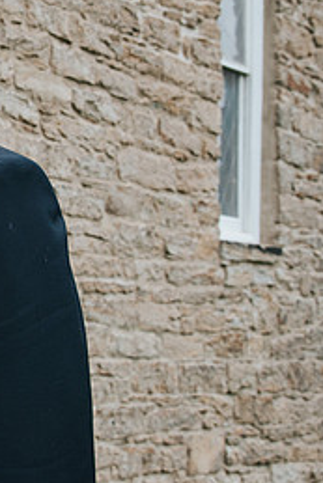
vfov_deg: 23.7
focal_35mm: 85
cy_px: 143
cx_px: -217
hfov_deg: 14.5
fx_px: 1142
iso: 400
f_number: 7.1
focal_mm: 38
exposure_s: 1/200
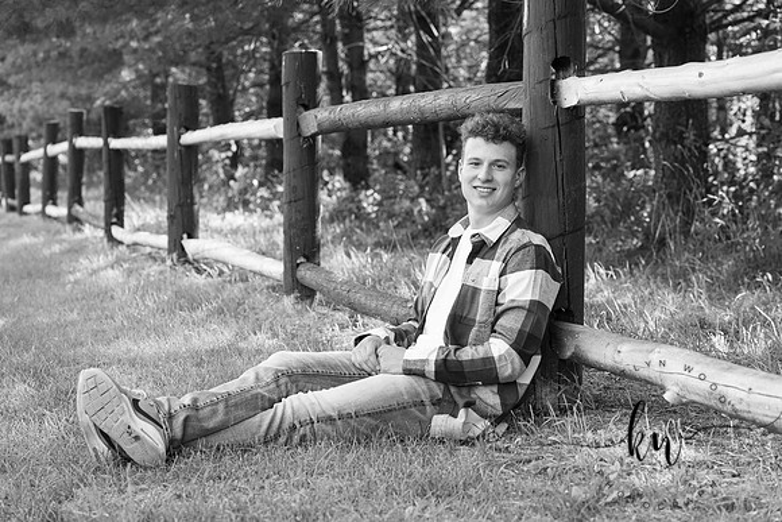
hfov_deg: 27.0
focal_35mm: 75
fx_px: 1629
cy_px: 261
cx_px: 391
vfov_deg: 18.2
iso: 400
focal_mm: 75
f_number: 5
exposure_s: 1/200
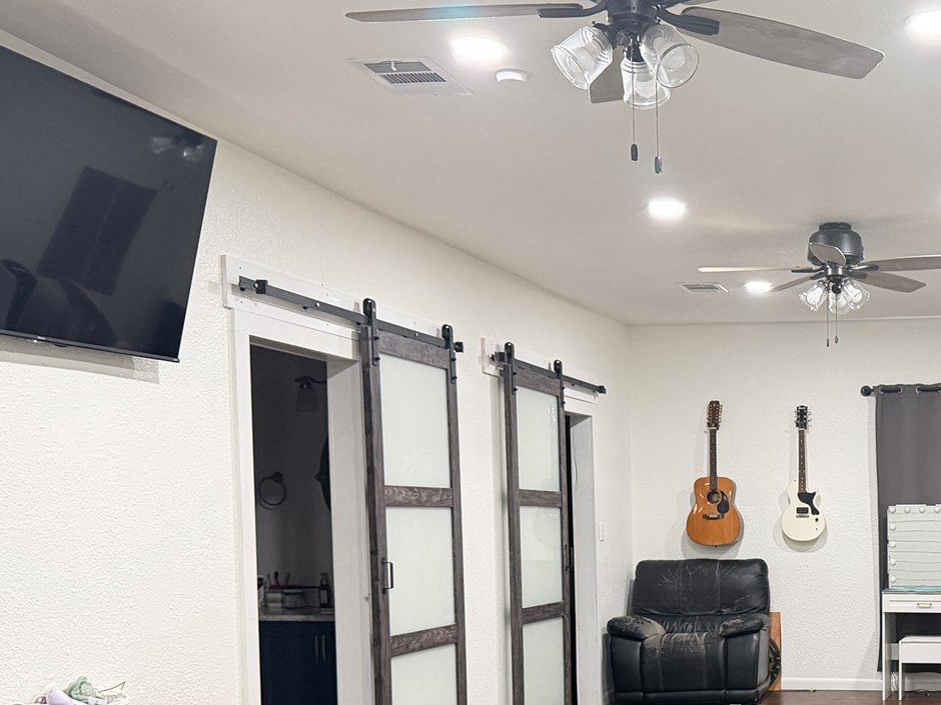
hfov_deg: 36.5
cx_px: 844
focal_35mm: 49
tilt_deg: -4.4
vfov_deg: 28.7
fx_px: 1332
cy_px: 609
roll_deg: +0.9
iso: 400
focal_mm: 6.76
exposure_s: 1/60
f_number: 1.78
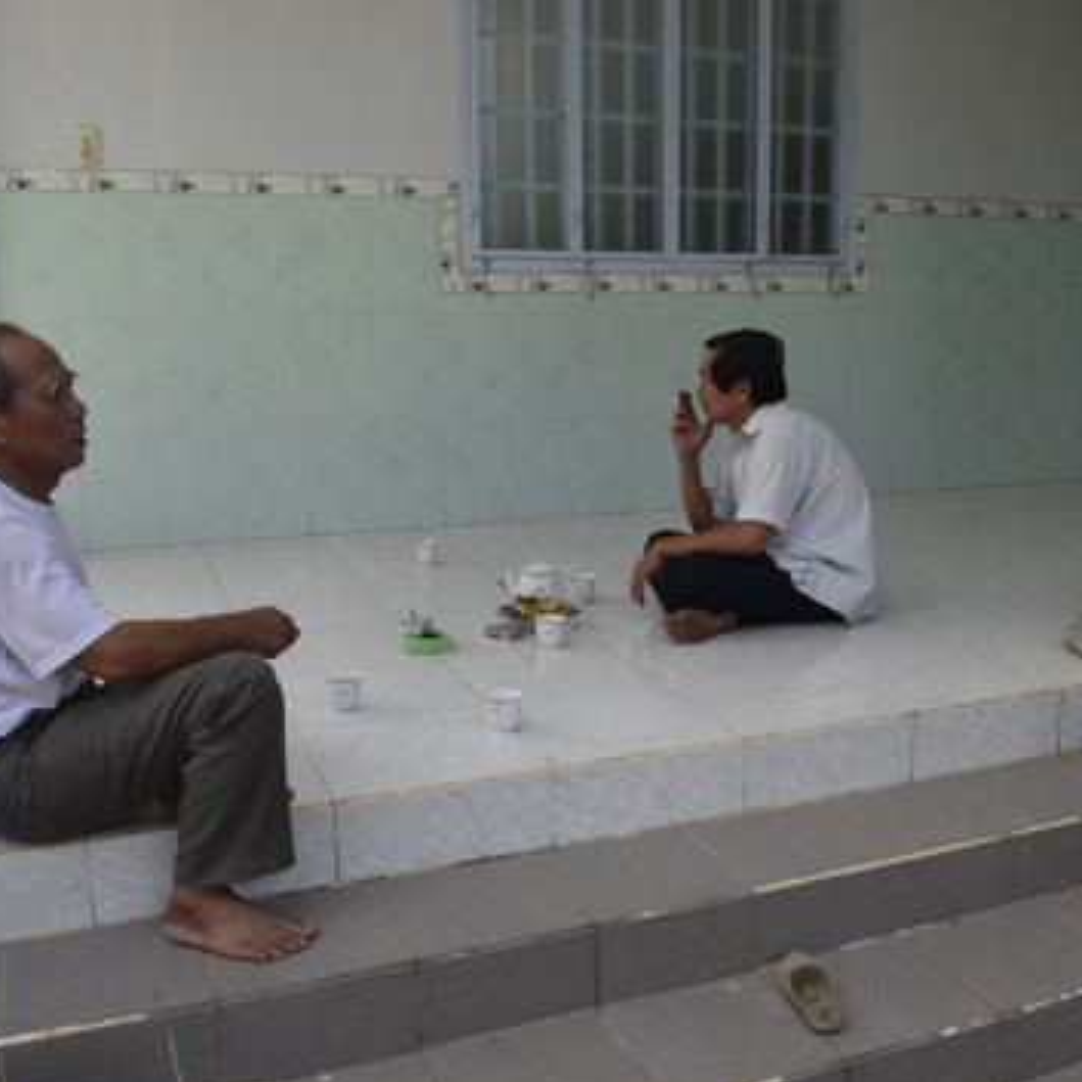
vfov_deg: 47.2
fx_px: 1238
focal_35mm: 35
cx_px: 662
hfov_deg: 46.9
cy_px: 546
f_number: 10
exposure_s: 1/80
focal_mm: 18
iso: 200
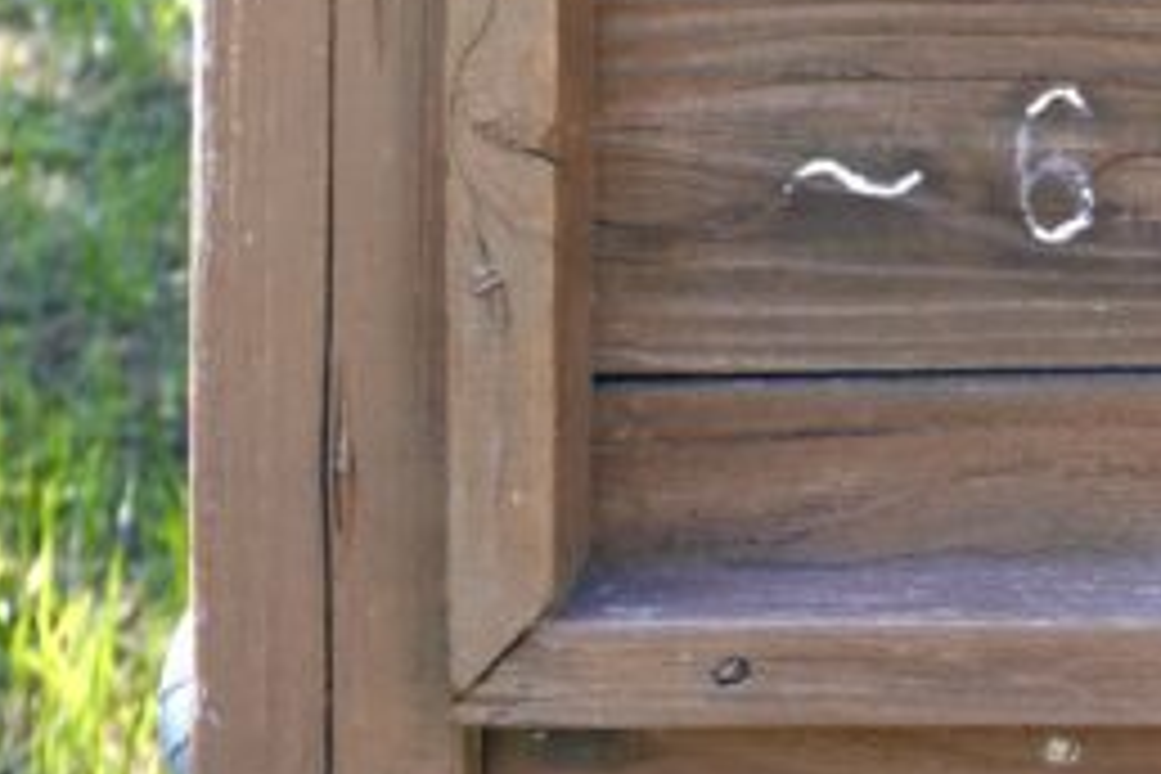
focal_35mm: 164
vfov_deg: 7.9
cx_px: 1958
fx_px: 5289
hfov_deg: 11.7
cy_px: -884
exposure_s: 1/80
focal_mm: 22
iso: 100
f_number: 5
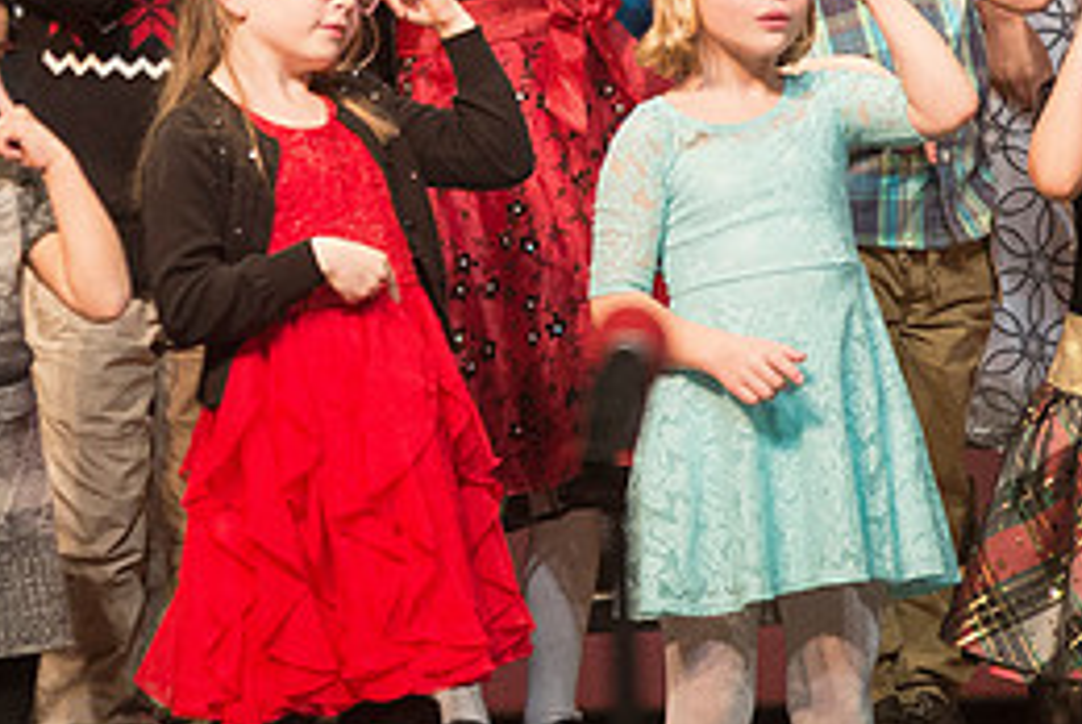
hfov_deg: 2.8
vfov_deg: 1.9
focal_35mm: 737
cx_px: 154
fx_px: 22175
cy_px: -138
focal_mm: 200
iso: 2500
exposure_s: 1/200
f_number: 2.8
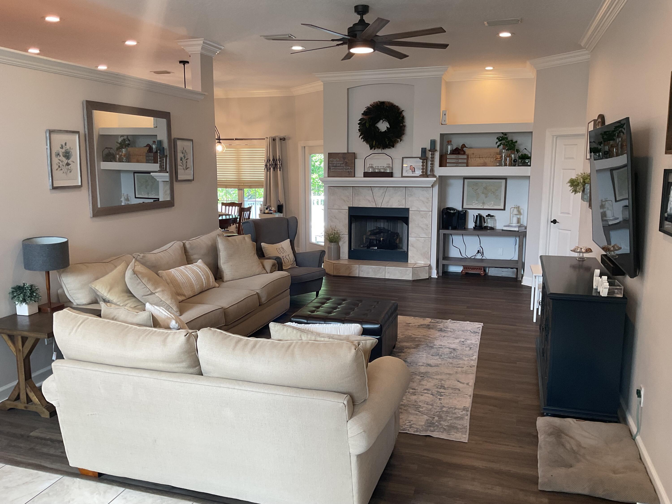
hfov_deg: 61.7
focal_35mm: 29
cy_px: 252
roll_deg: -0.3
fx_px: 563
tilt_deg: -9.5
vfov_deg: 48.2
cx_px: 336
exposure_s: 1/60
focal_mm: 3
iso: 40
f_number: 1.8
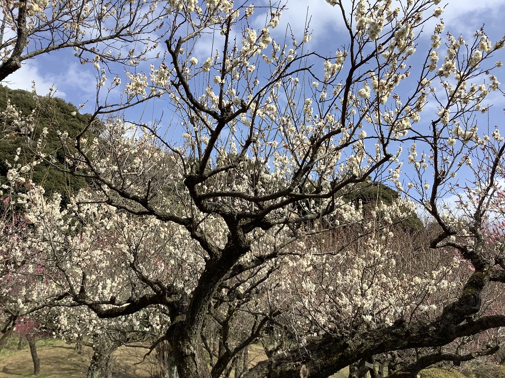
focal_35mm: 31
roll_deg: +0.5
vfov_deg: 45.4
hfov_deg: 58.4
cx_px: 252
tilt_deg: +19.7
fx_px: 452
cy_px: 189
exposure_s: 1/1199
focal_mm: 3.3
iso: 25
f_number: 2.4
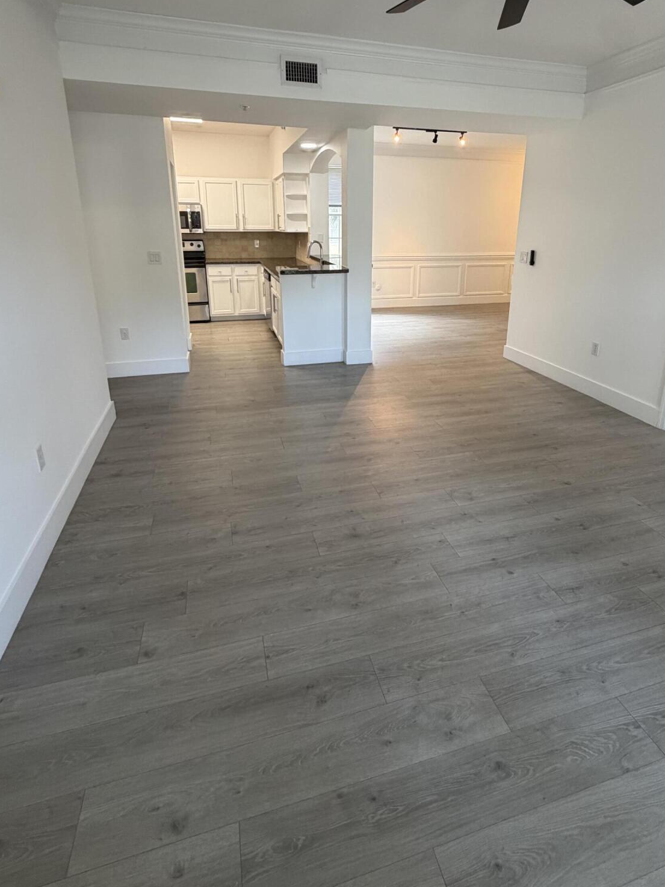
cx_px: 362
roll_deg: -0.3
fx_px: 487
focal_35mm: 19
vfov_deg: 83.9
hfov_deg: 68.5
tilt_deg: -15.3
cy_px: 365
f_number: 2.2
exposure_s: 1/60
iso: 160
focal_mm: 2.22
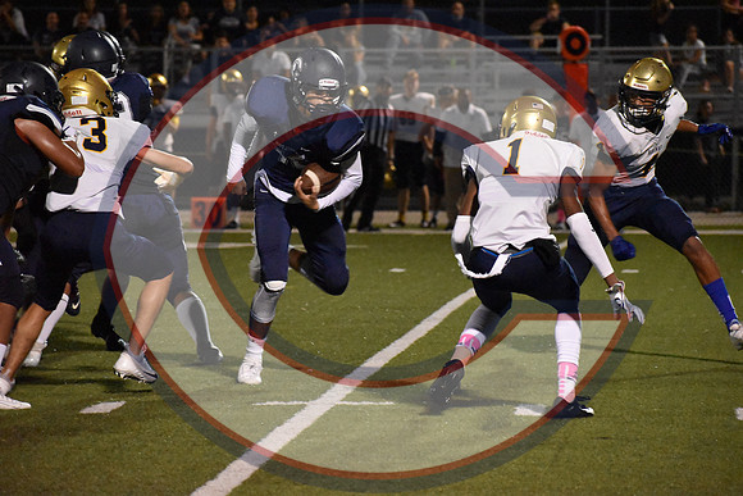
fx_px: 4490
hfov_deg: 9.5
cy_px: 248
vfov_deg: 6.3
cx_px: 372
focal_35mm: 218
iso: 11400
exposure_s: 1/500
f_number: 4.8
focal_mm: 145
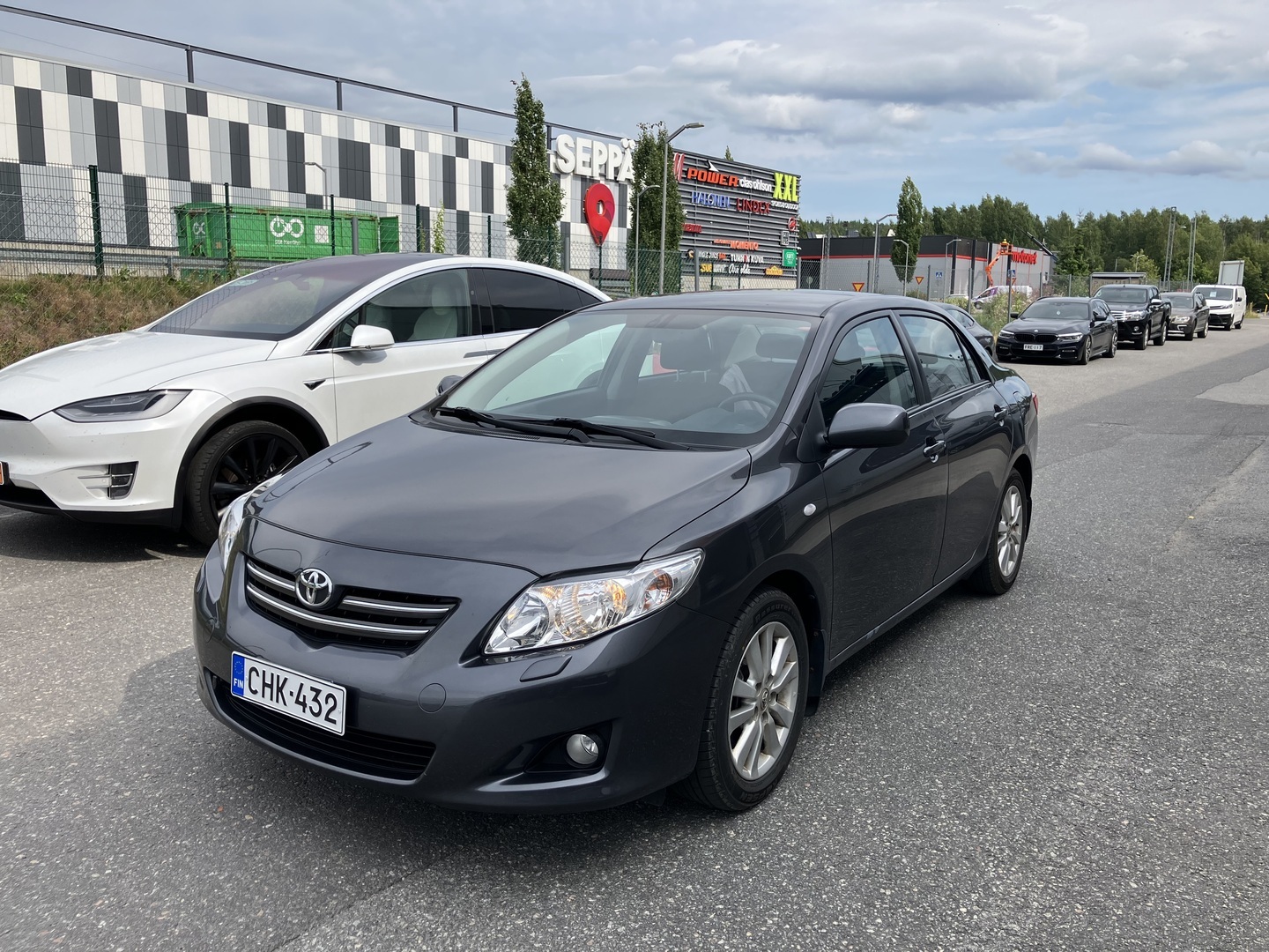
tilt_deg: -8.8
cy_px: 476
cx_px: 634
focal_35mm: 28
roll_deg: -0.7
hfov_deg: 63.4
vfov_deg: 49.7
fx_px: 1026
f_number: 1.8
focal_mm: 3.99
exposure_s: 1/1473
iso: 32
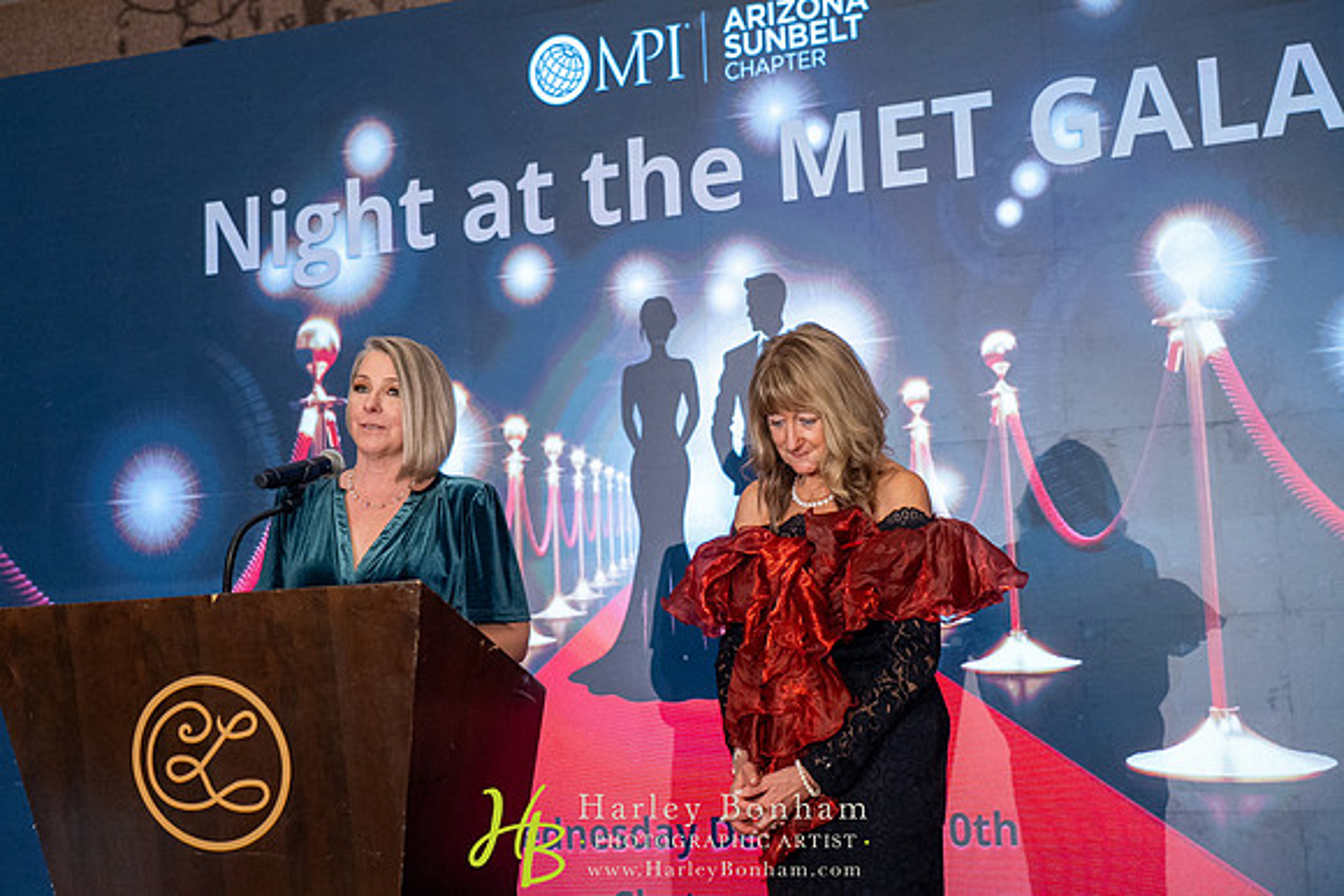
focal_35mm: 43
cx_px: 672
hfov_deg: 45.4
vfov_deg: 31.2
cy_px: 448
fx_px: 1606
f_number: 4
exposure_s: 1/200
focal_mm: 43
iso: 3200
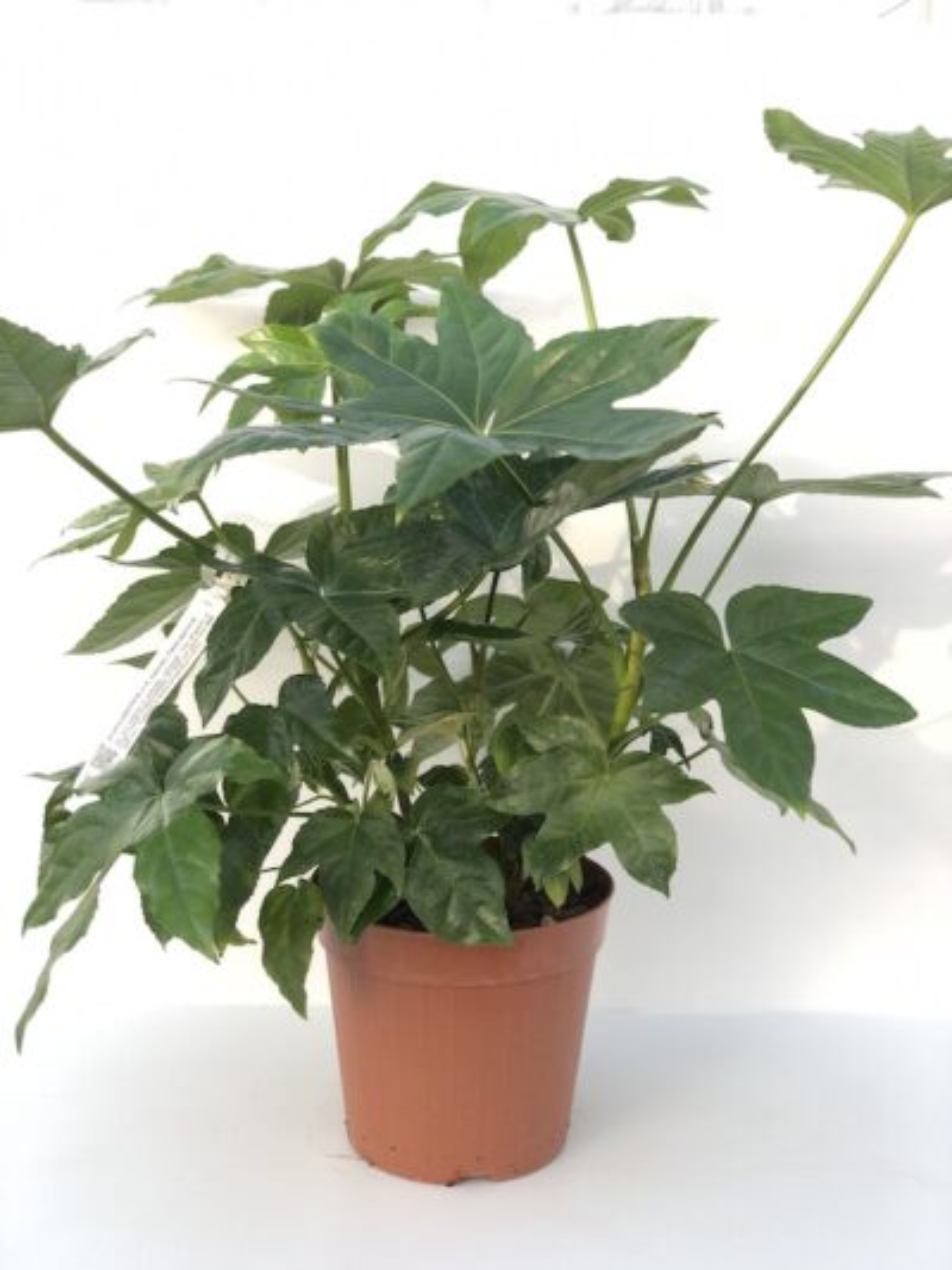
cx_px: 476
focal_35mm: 52
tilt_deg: -10.9
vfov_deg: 36.8
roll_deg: -0.5
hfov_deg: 28.0
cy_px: 635
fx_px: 1906
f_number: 2.4
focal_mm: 6
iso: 20
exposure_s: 1/60
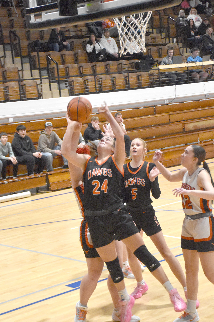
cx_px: 118
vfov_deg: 25.5
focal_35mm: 80
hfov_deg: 17.1
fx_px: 710
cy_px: 170
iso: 3200
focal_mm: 45
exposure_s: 1/250
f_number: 4.5
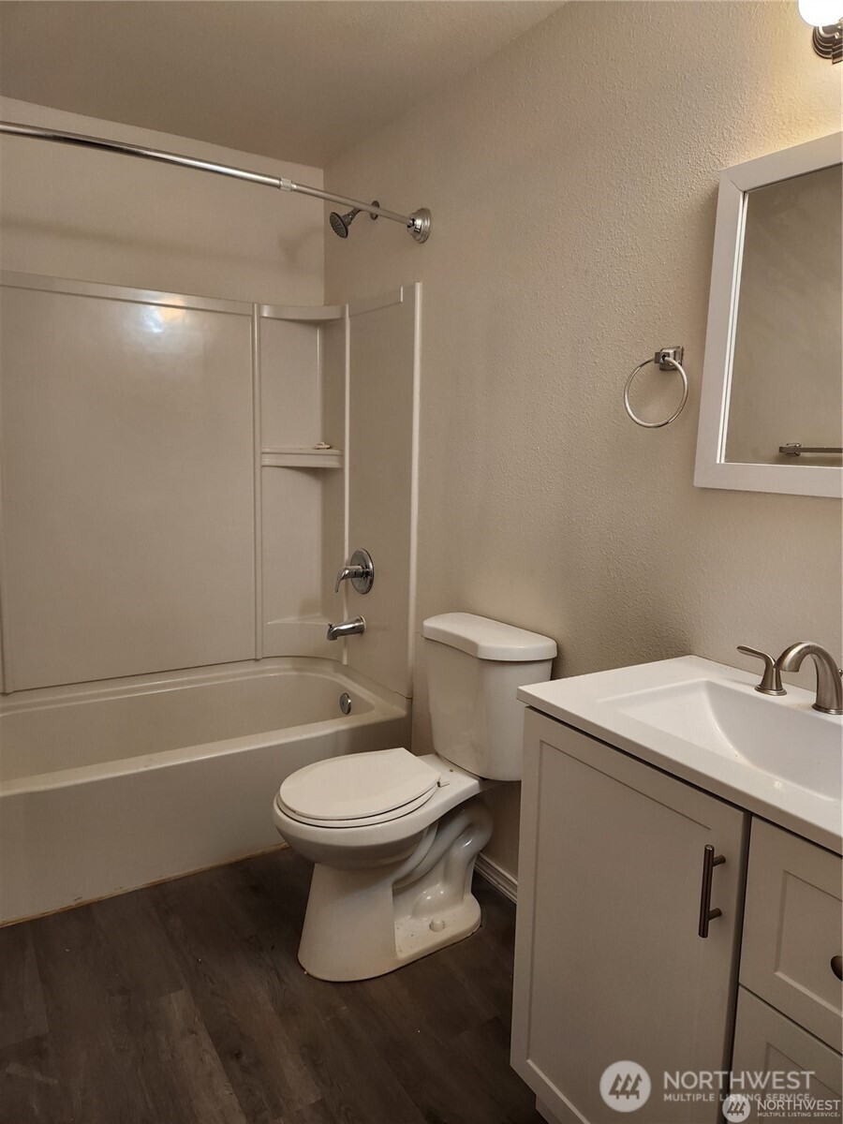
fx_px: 747
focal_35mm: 23
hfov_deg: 58.9
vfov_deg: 73.9
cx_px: 422
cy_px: 562
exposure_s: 1/120
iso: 160
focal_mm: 5.4
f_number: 1.8
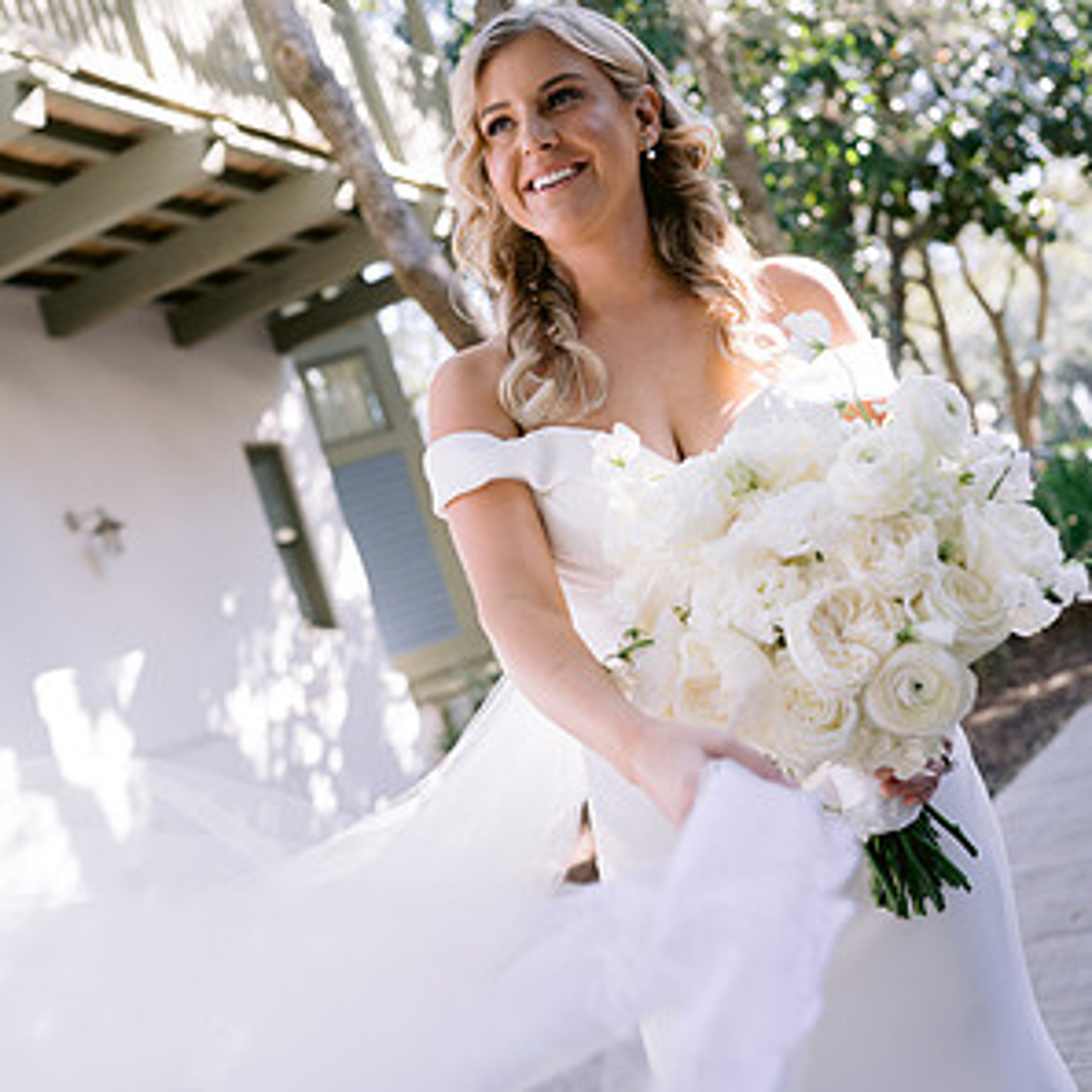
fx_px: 1606
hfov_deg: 37.6
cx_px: 544
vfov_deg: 37.5
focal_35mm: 45
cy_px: 485
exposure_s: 1/250
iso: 200
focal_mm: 35
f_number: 2.8
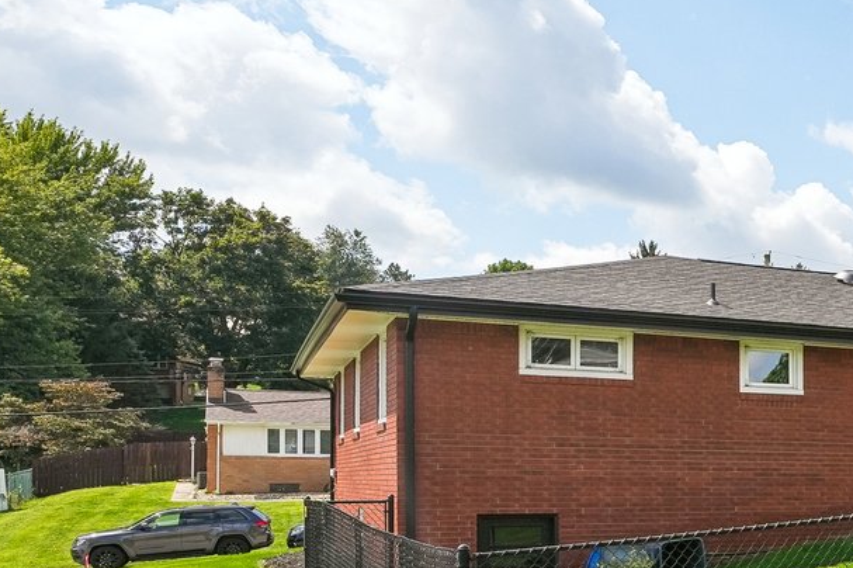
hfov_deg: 26.5
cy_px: 477
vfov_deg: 24.5
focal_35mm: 54
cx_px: 1286
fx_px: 1279
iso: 200
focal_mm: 16
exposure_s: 1/640
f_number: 8
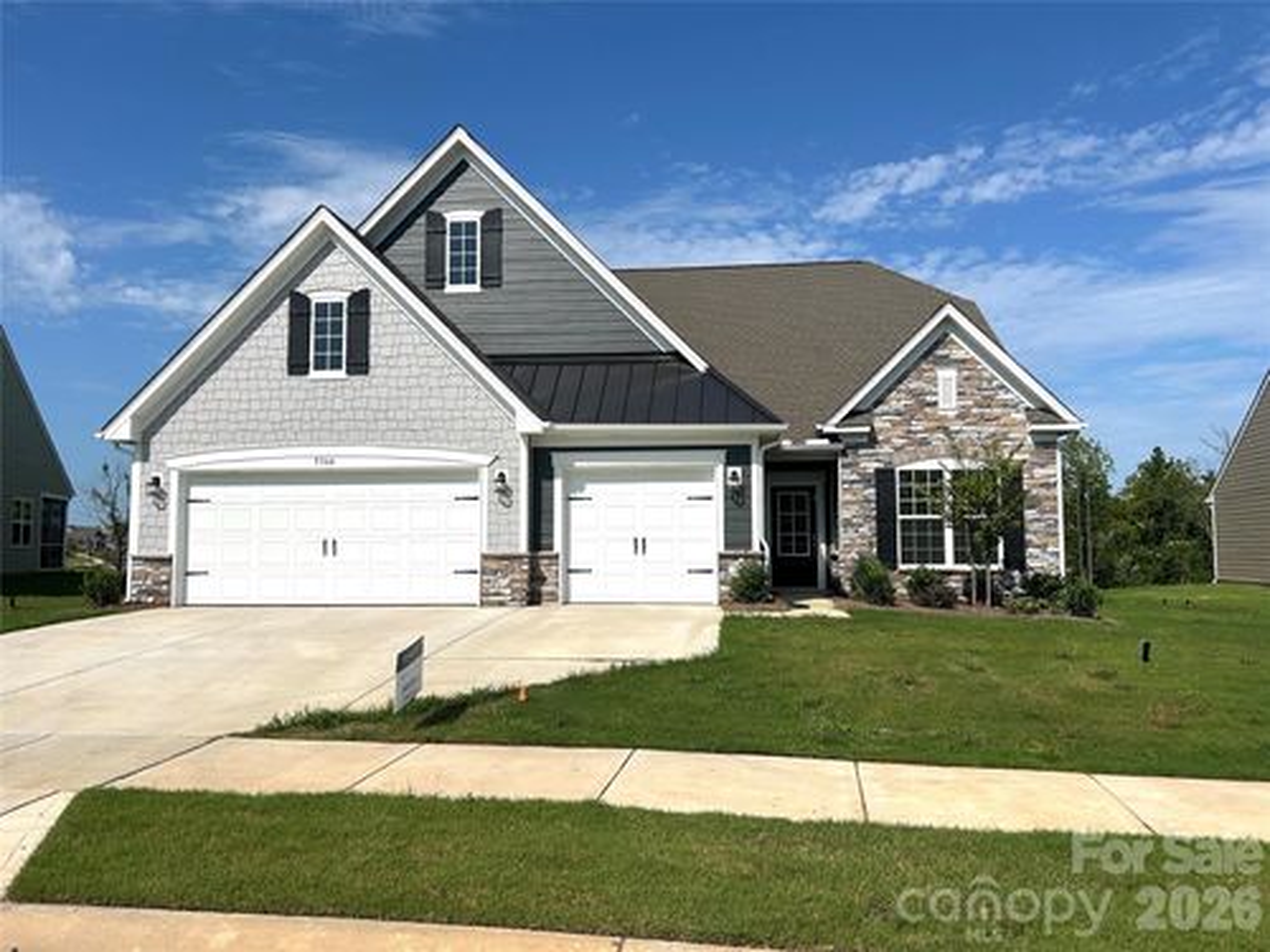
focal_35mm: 26
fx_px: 954
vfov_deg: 53.1
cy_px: 476
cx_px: 635
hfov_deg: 67.3
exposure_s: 1/9434
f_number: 1.5
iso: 50
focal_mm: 5.7
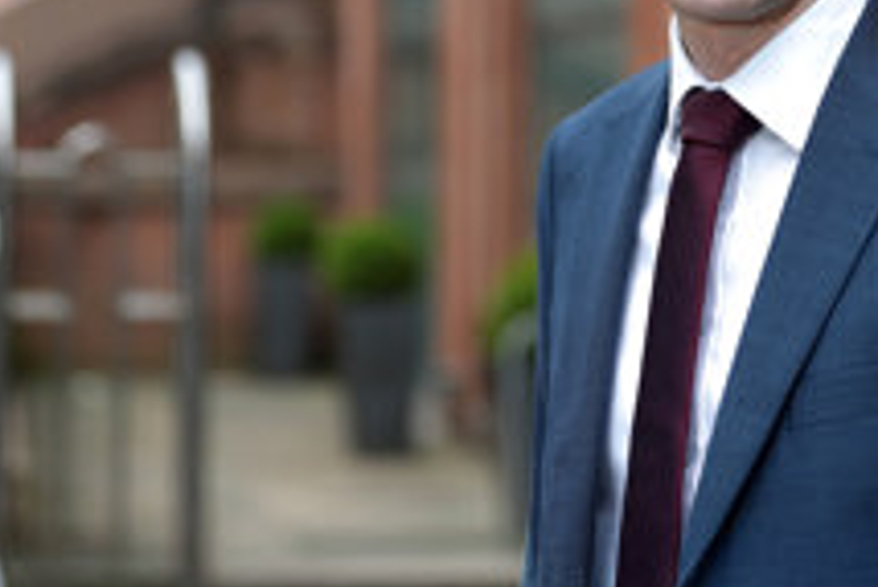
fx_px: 2733
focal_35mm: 112
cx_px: 652
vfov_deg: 12.2
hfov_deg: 18.1
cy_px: 140
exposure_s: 1/180
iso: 100
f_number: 1.4
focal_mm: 50
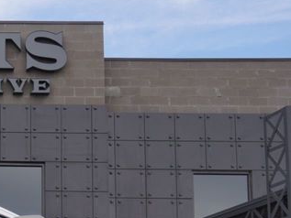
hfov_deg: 15.7
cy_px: 307
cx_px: -129
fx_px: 980
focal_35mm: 117
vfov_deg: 12.2
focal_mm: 25
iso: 100
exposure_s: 1/160
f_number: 7.1
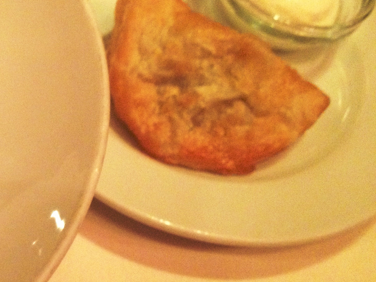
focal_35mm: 75
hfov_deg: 24.4
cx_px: -26
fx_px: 815
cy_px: 178
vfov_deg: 19.6
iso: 400
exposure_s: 1/20
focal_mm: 4.28
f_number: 2.4
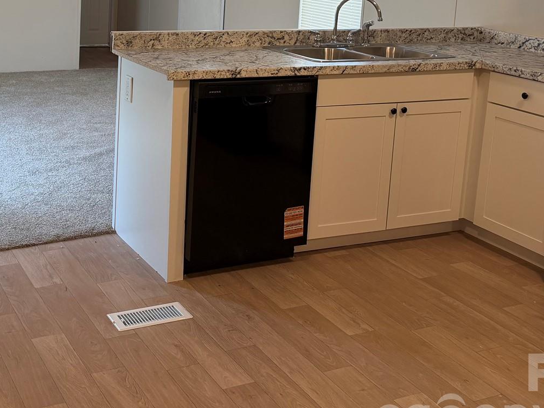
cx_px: 146
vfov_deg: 28.6
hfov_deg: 38.1
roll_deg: -2.4
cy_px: 43
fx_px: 770
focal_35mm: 49
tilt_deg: -8.4
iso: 200
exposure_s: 1/120
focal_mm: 6.76
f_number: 1.78
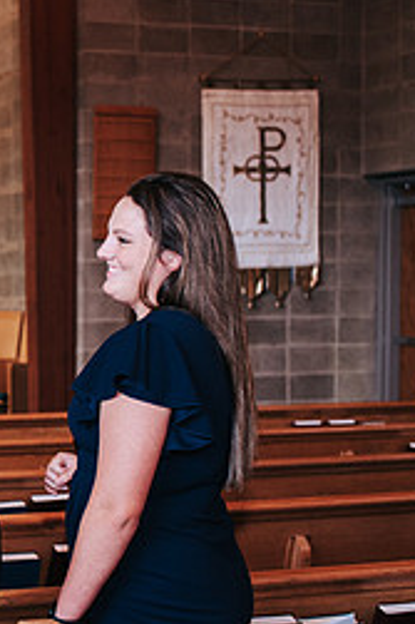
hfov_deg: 15.4
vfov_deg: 25.1
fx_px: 1402
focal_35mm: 81
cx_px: -221
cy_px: 354
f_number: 3.2
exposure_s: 1/125
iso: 1000
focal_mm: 35
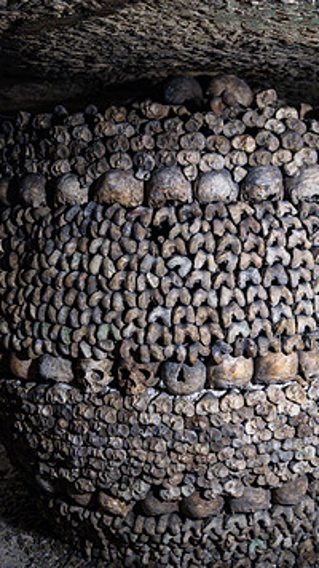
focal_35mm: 41
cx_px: 260
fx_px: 617
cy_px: 278
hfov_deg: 28.3
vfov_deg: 49.4
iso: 2000
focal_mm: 24
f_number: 1.4
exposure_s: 1/50
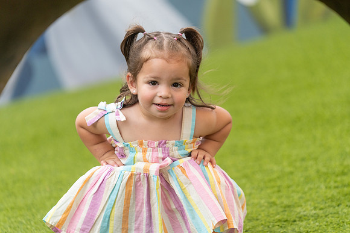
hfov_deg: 10.3
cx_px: 175
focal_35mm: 200
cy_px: 116
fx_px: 1945
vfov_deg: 6.9
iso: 1000
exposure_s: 1/1000
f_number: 2.8
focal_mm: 200
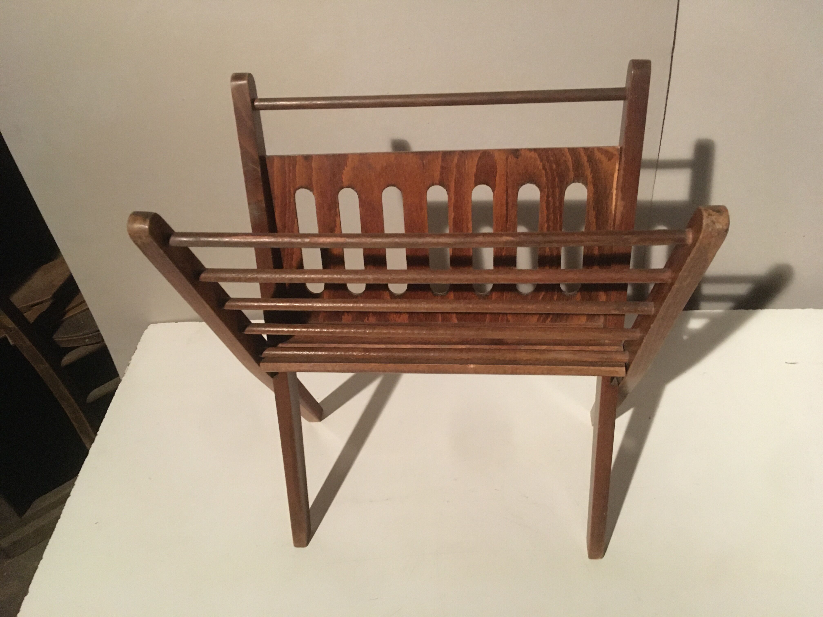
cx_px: 412
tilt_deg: -41.4
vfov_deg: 48.2
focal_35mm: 29
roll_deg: +3.8
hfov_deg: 61.7
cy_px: 308
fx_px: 689
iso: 500
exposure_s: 1/17
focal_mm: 4.15
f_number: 2.2
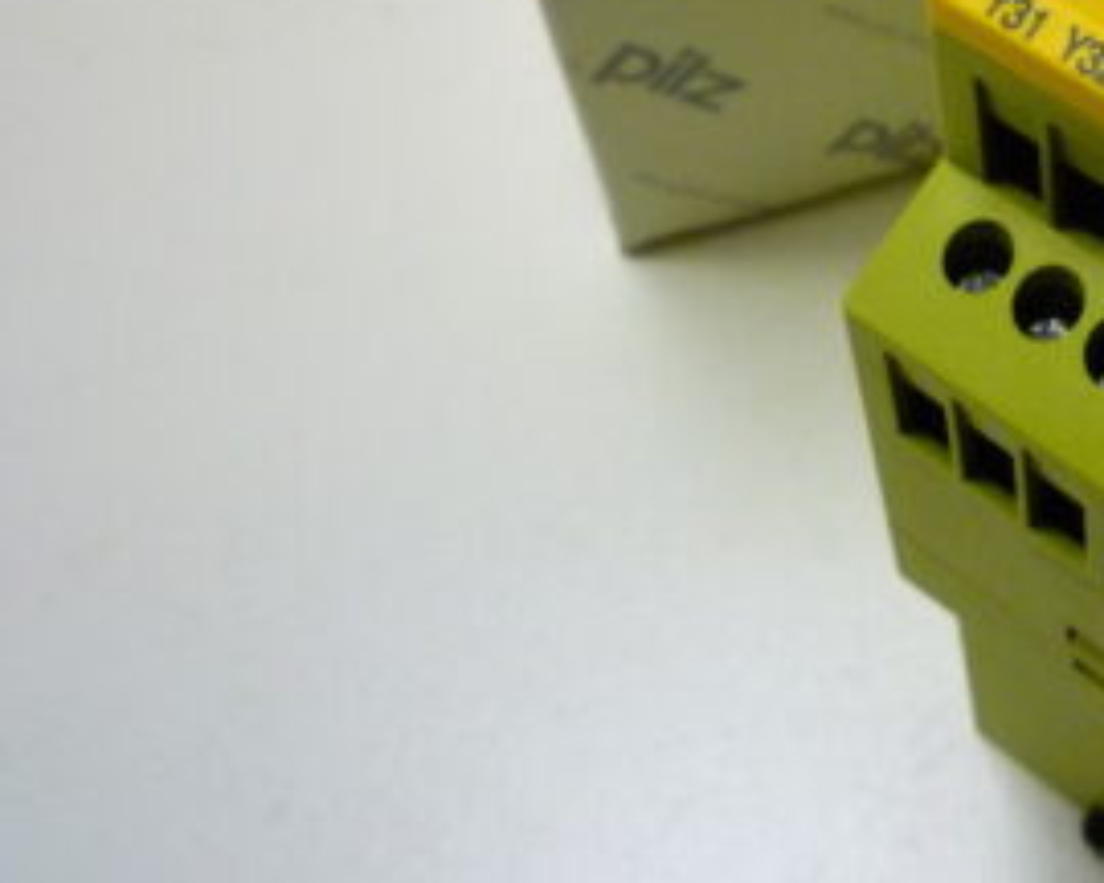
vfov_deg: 23.5
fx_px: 2058
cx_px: 1129
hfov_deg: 28.1
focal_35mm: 63
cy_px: 74
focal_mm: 5.2
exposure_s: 1/30
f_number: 3.3
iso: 400
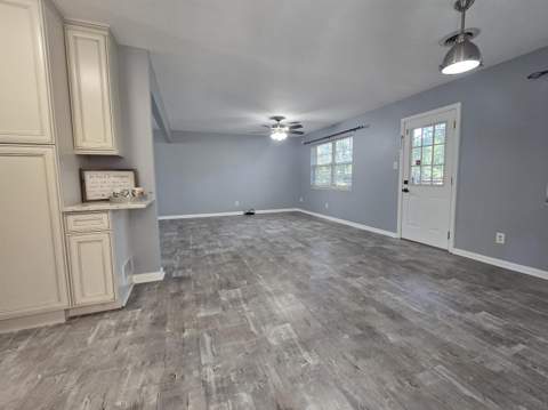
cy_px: 205
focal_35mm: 13
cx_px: 274
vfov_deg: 89.8
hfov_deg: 106.2
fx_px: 206
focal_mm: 2.2
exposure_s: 1/60
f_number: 2.2
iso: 250
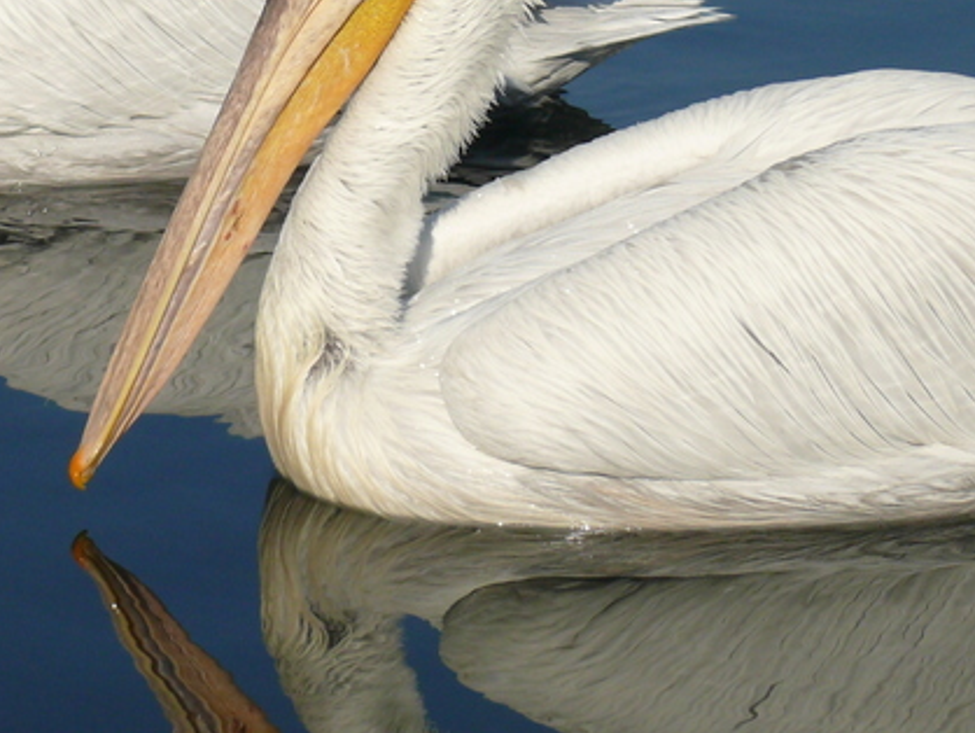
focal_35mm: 191
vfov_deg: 7.8
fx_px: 5383
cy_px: 229
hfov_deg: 10.3
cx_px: 285
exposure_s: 1/1000
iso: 100
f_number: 3.2
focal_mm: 16.5
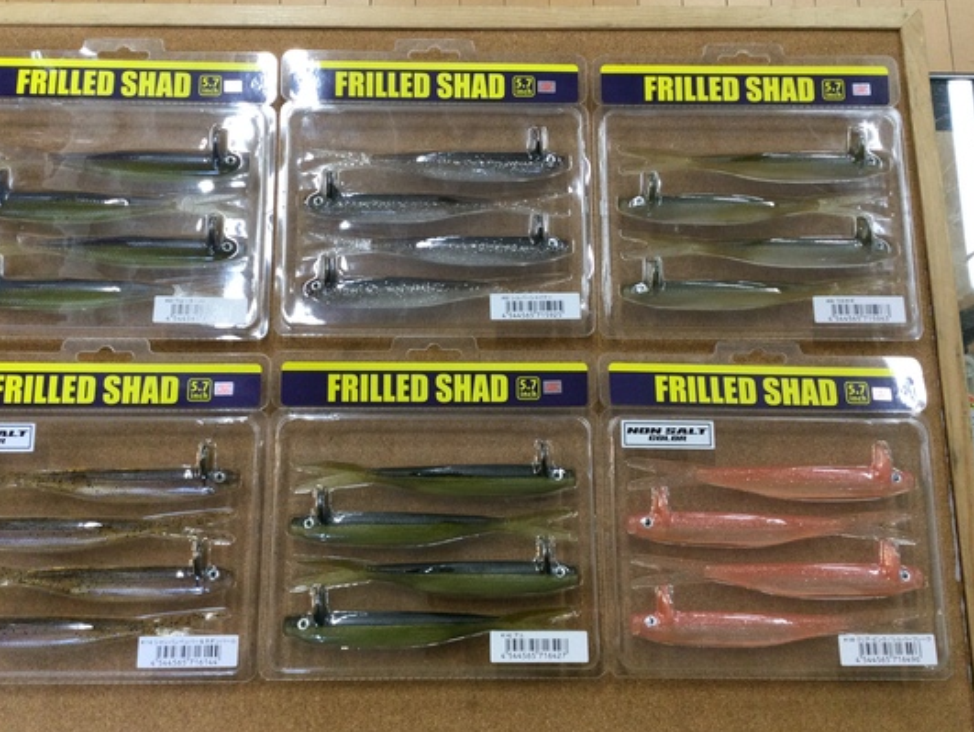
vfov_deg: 40.7
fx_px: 985
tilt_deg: -78.4
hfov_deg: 52.5
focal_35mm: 35
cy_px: 341
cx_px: 446
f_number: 2.4
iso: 40
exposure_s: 1/30
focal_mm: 3.3
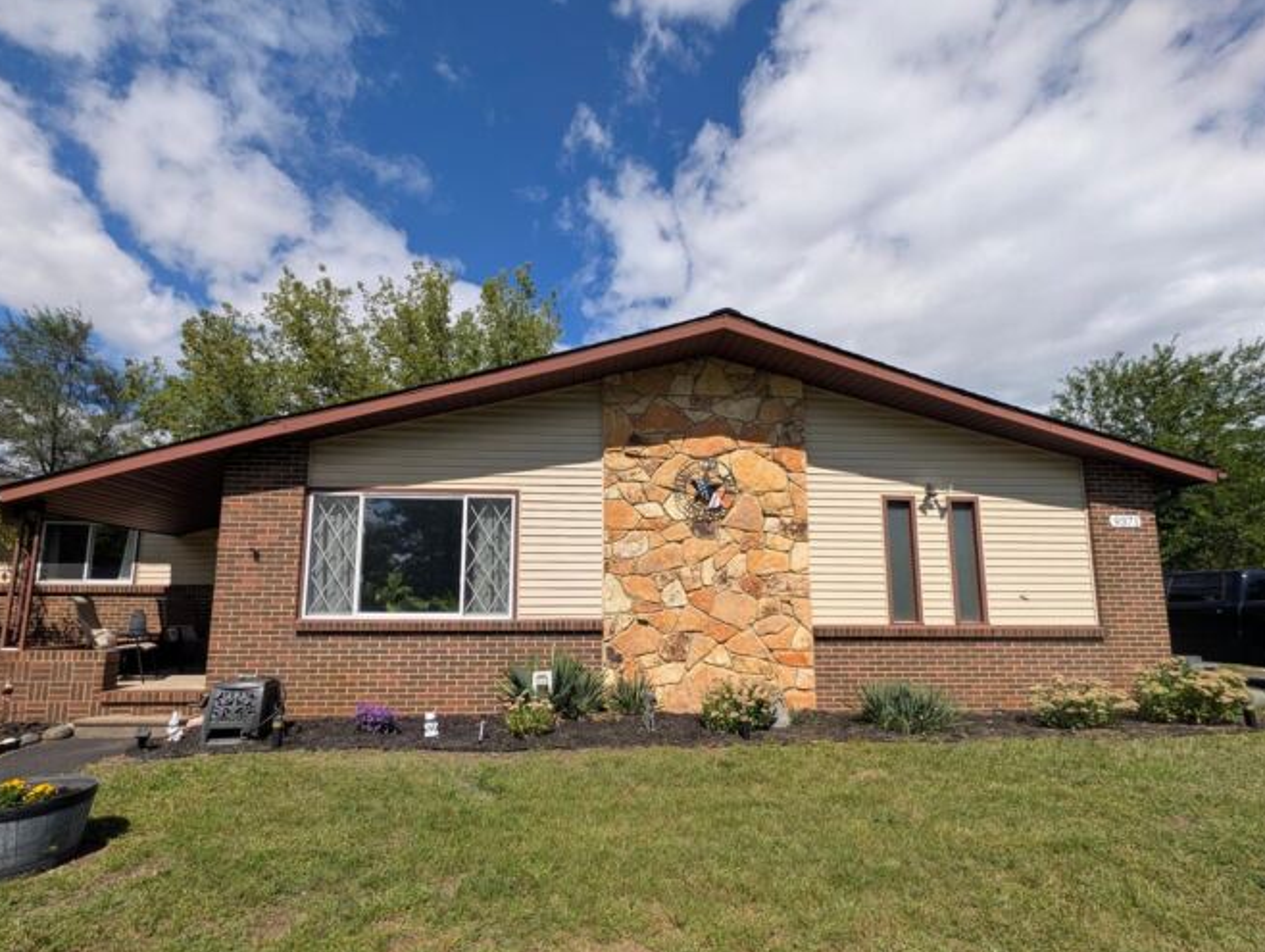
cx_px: 602
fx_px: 512
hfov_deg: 101.9
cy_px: 540
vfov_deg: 85.3
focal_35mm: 14
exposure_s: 1/4184
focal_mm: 2.02
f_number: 1.7
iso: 51
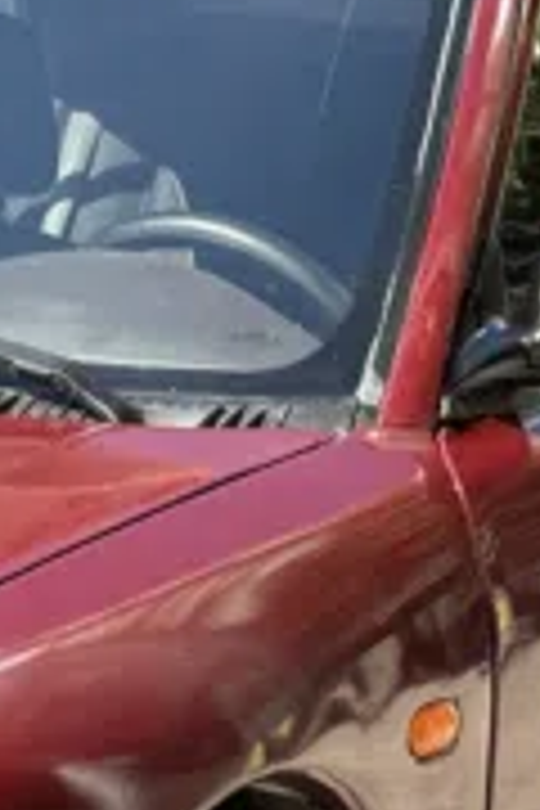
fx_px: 6412
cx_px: 68
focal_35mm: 285
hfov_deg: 4.8
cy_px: 720
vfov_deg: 7.2
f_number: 2.8
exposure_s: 1/145
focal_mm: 9
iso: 25
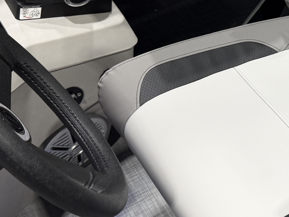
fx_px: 685
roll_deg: -2.5
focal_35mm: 82
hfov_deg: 22.1
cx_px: 341
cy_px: 41
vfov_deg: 17.8
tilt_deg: -41.8
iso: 80
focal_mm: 6.76
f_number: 1.78
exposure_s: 1/120
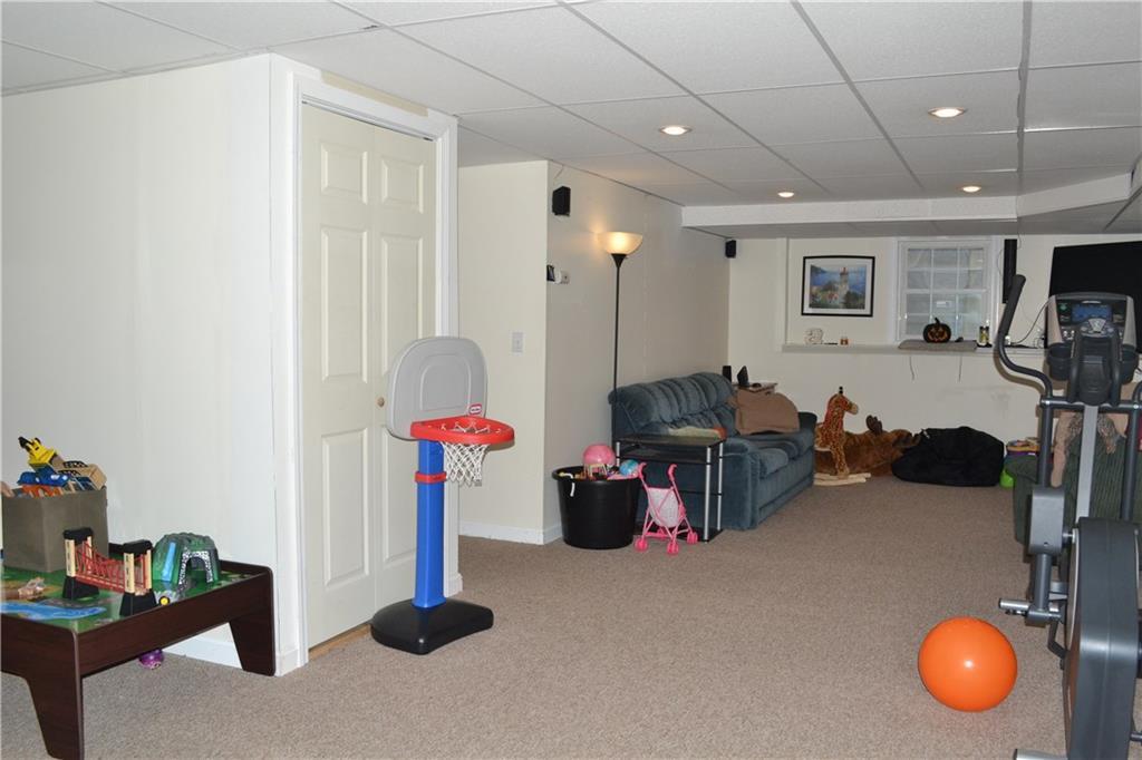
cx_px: 571
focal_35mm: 30
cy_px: 380
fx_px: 951
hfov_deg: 61.9
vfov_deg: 43.6
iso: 800
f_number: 7.1
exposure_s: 1/200
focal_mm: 20
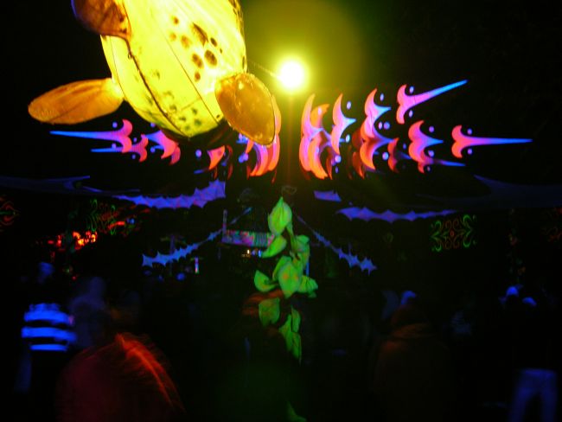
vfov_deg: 40.7
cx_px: 281
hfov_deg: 52.6
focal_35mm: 35
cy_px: 211
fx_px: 568
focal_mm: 8.9
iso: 200
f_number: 2.8
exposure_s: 1.17
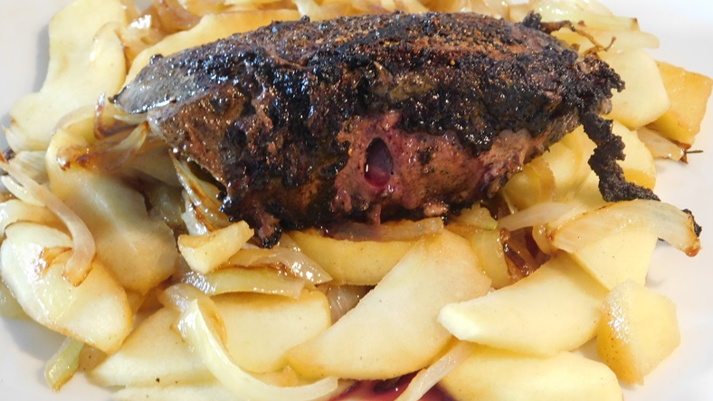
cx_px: 361
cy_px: 192
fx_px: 1380
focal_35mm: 73
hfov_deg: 29.0
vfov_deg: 16.5
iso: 400
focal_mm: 11.7
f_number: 4.2
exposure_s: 1/13
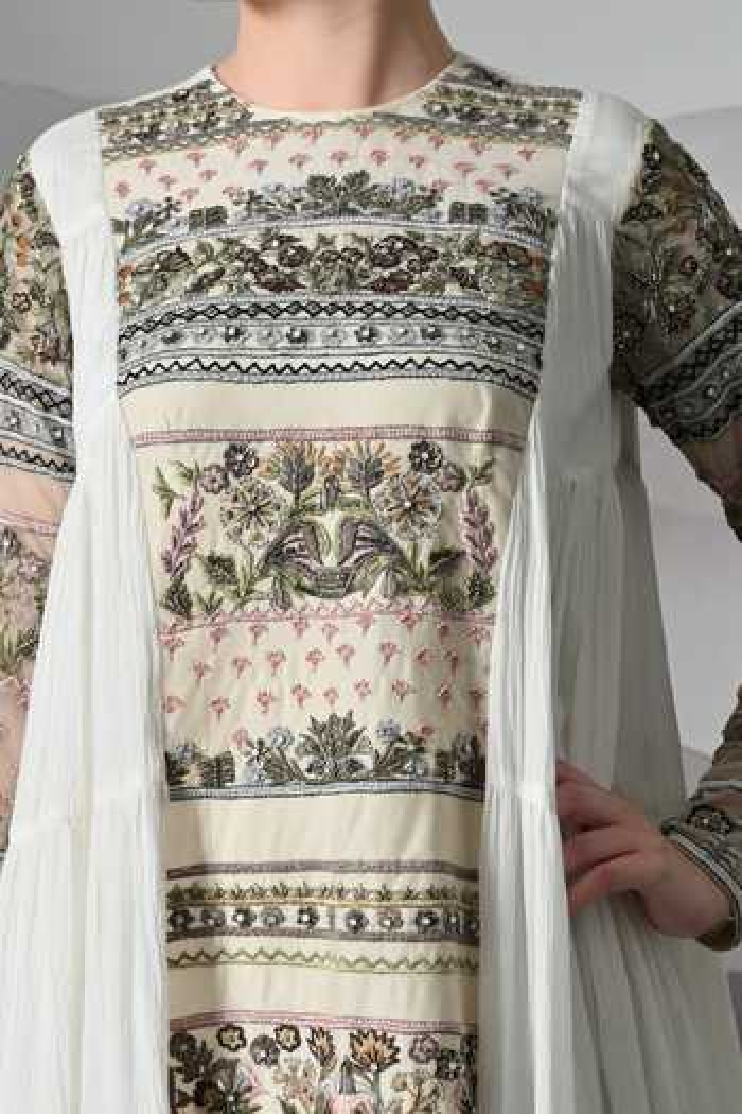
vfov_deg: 21.2
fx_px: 2968
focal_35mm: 96
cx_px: 371
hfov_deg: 14.3
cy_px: 557
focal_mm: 96
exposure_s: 1/160
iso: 250
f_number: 8
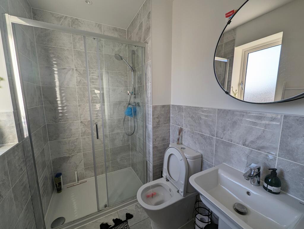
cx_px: 152
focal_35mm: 13
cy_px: 114
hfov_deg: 106.1
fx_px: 114
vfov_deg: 90.1
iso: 44
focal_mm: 1.95
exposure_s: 1/241
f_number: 2.2
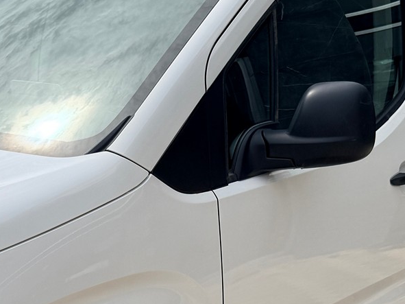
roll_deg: -1.8
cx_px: 25
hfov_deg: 24.2
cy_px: 273
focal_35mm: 78
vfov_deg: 18.6
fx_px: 912
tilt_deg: -14.0
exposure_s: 1/6711
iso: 80
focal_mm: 6.76
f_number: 1.78
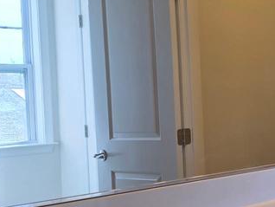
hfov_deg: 22.2
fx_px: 588
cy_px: 125
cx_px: 402
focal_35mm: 74
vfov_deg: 19.9
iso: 25
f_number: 1.7
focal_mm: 6.3
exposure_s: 1/120
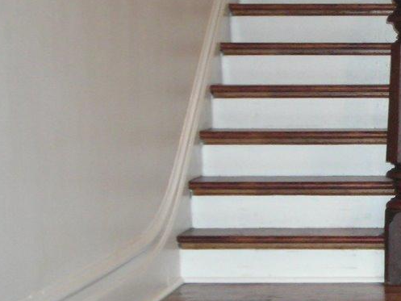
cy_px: 150
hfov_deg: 17.1
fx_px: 1275
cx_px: 482
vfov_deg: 13.5
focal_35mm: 110
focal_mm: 6.3
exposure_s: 1/25.3
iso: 200
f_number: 3.2
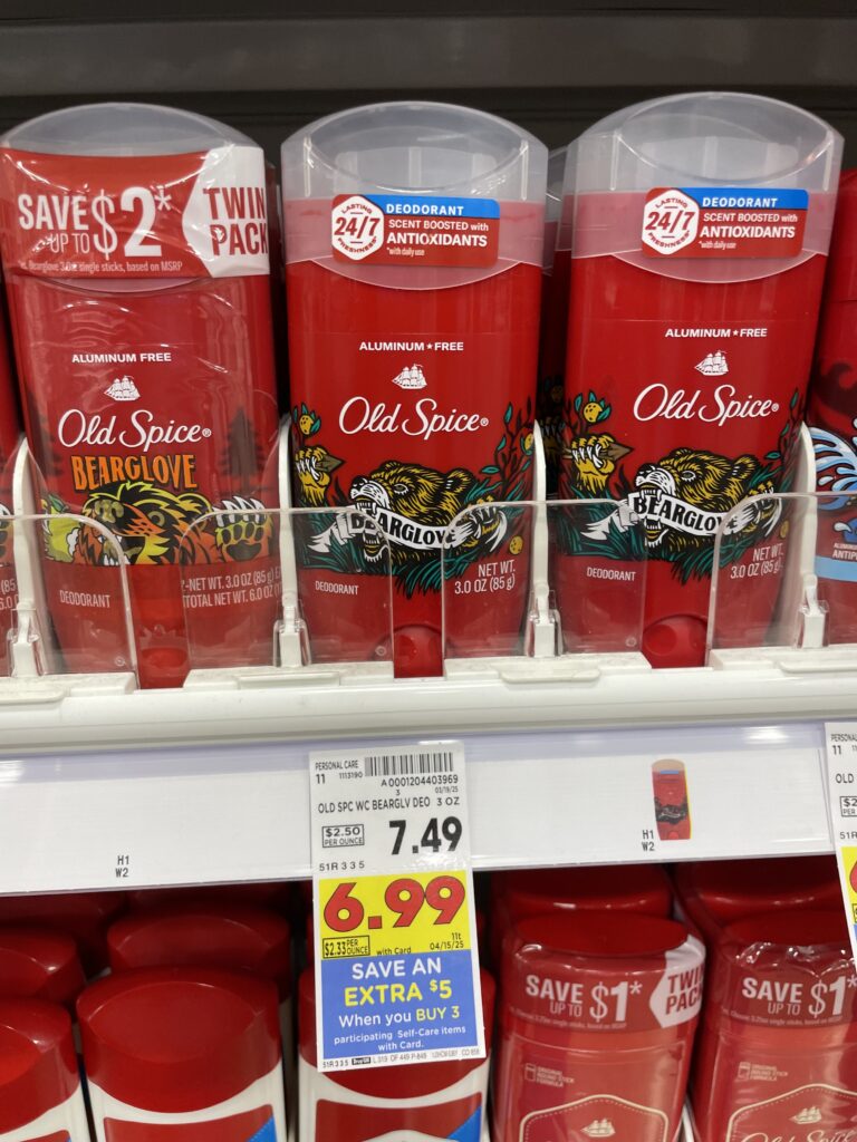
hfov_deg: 53.1
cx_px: 428
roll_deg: +1.0
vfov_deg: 67.3
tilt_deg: -18.6
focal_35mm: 26
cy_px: 571
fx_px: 858
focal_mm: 4.2
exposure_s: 1/61
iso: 80
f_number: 1.6
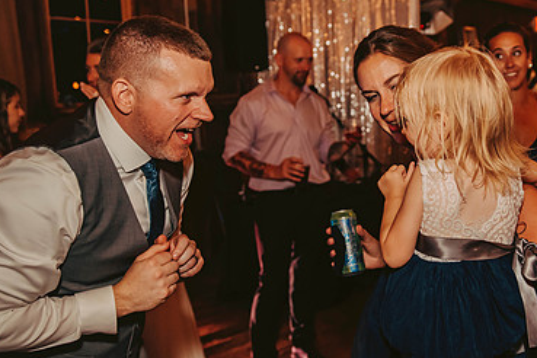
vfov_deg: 30.5
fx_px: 656
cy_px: 187
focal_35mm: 44
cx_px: 391
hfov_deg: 43.3
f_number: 2.8
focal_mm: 28
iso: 1600
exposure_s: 1/125
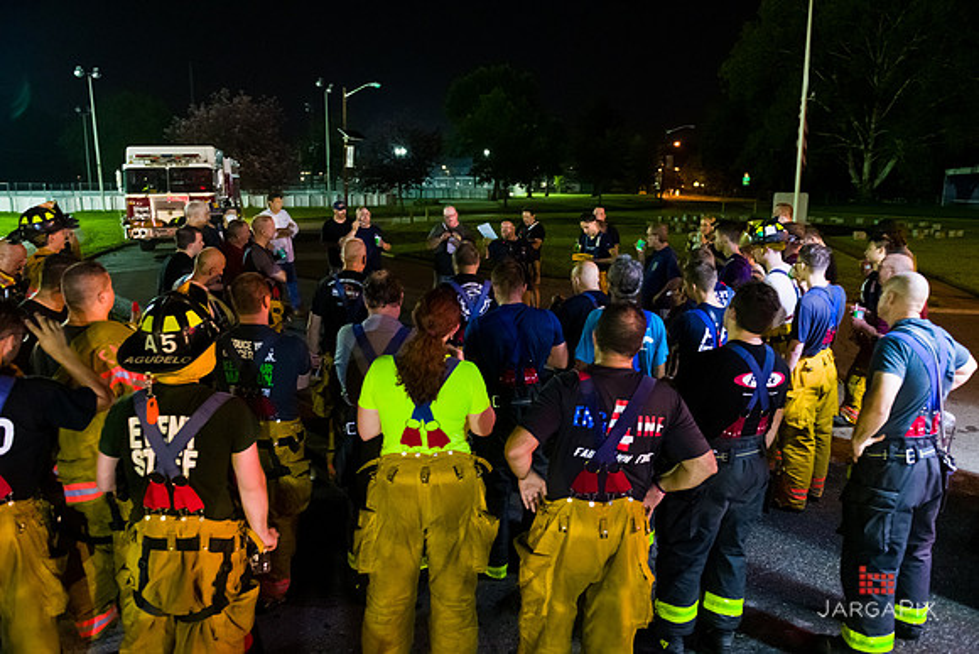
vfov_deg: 51.5
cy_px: 315
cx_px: 508
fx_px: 677
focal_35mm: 25
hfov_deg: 71.7
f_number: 3.2
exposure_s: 1/50
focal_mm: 24
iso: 6400
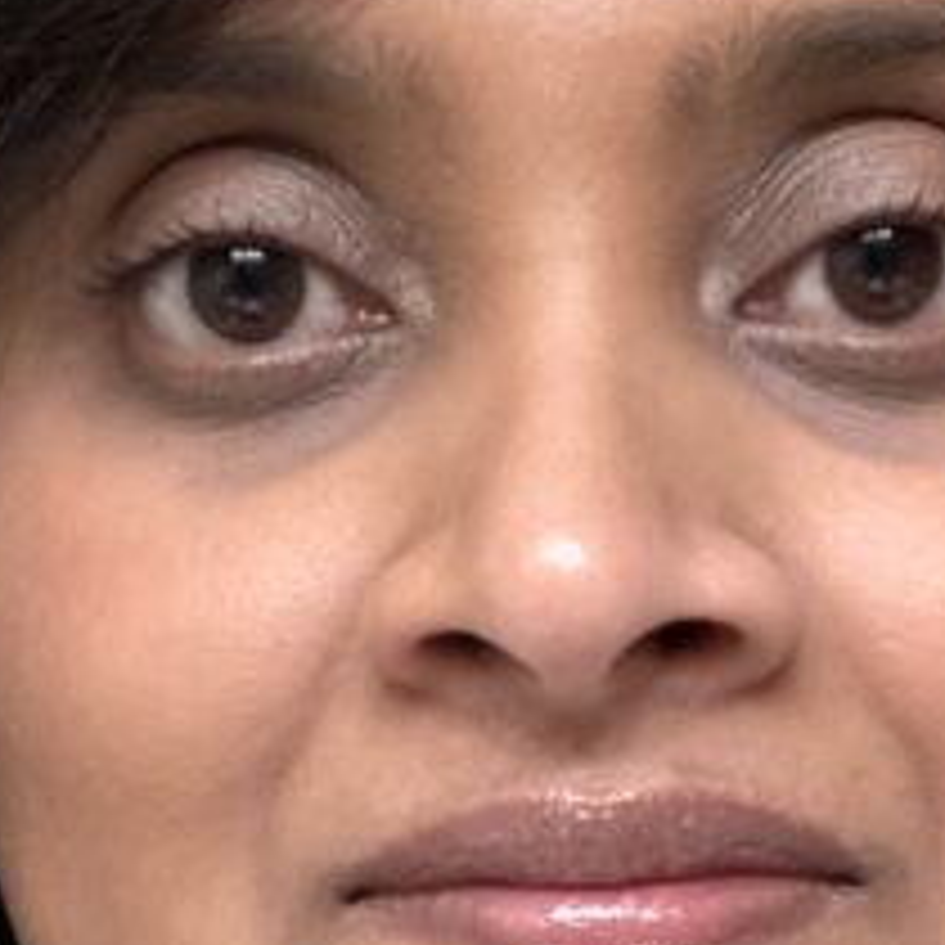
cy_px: 1048
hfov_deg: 12.6
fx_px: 4262
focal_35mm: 138
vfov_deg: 12.4
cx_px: 655
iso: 200
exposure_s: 1/40
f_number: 2.2
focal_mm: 2.87
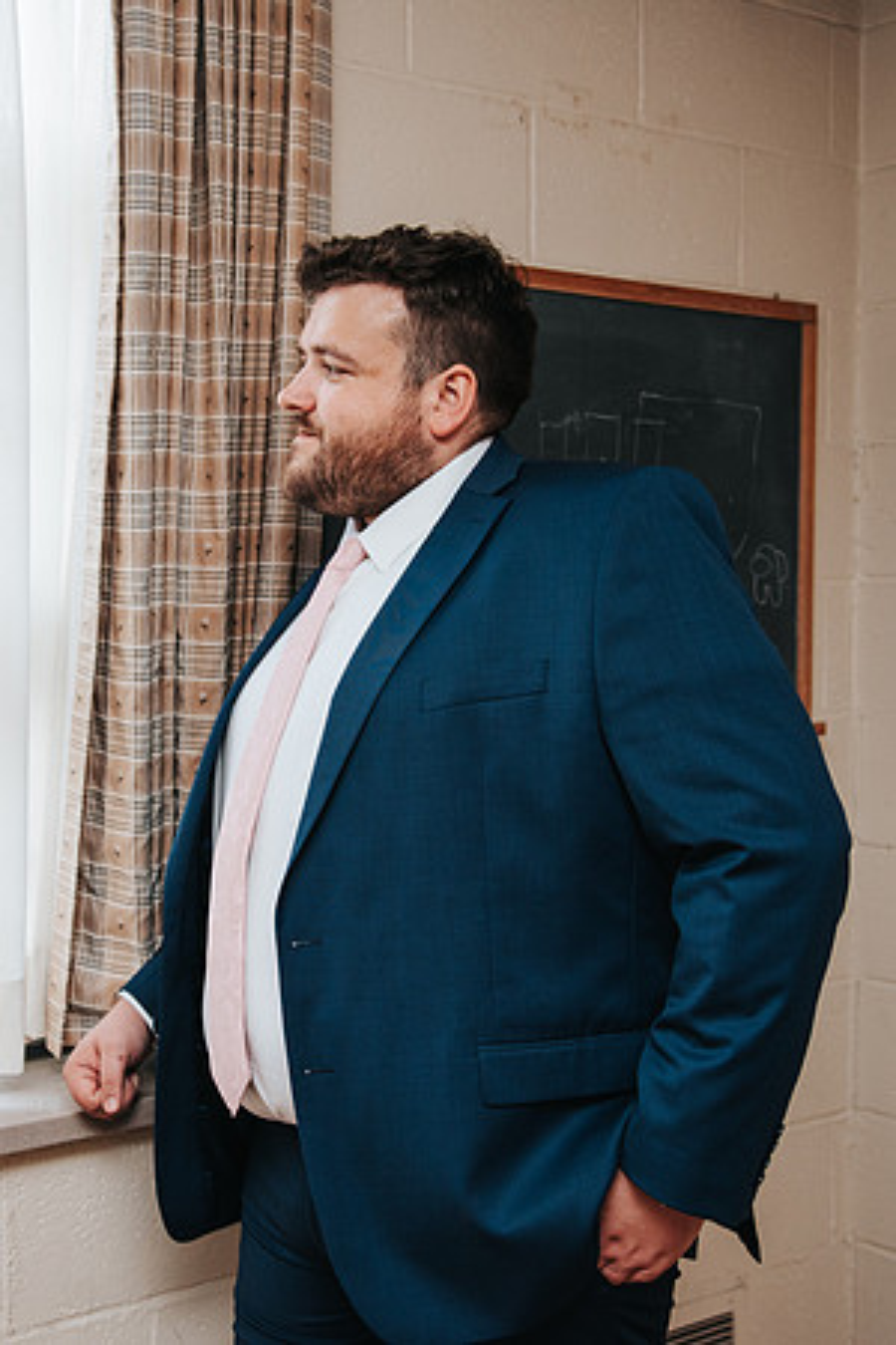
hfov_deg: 27.5
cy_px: 675
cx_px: 226
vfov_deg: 40.9
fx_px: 1802
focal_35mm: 48
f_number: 4
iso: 800
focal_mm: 32
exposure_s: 1/200
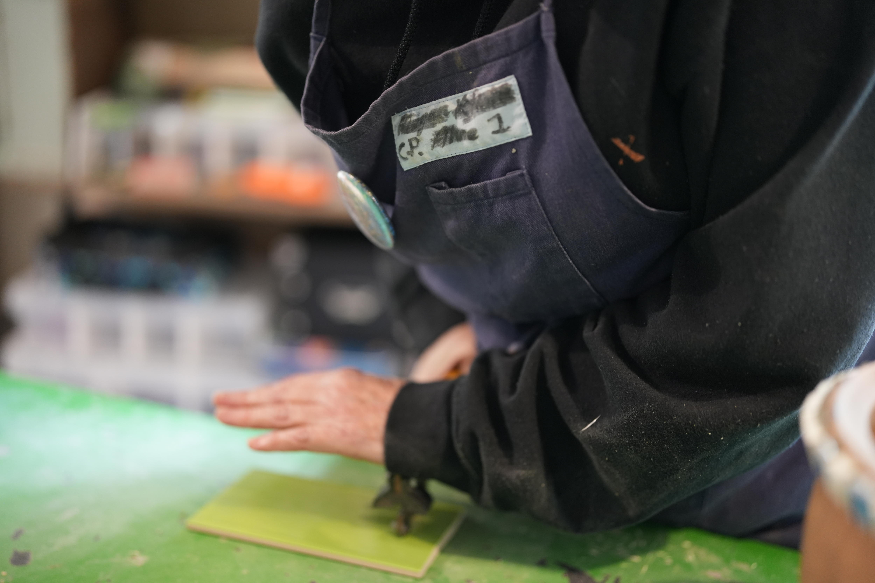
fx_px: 1215
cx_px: 438
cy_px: 292
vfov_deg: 27.0
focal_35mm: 50
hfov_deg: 39.6
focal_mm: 50
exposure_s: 1/50
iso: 1000
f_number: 1.4
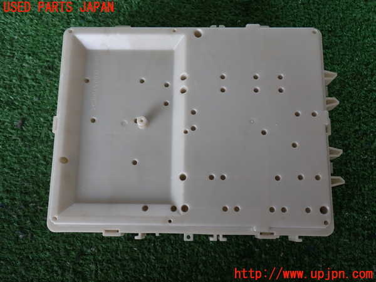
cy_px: 141
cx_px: 188
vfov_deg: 39.7
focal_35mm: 36
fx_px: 391
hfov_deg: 51.4
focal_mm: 6.37
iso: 125
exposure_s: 1/80
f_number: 2.5
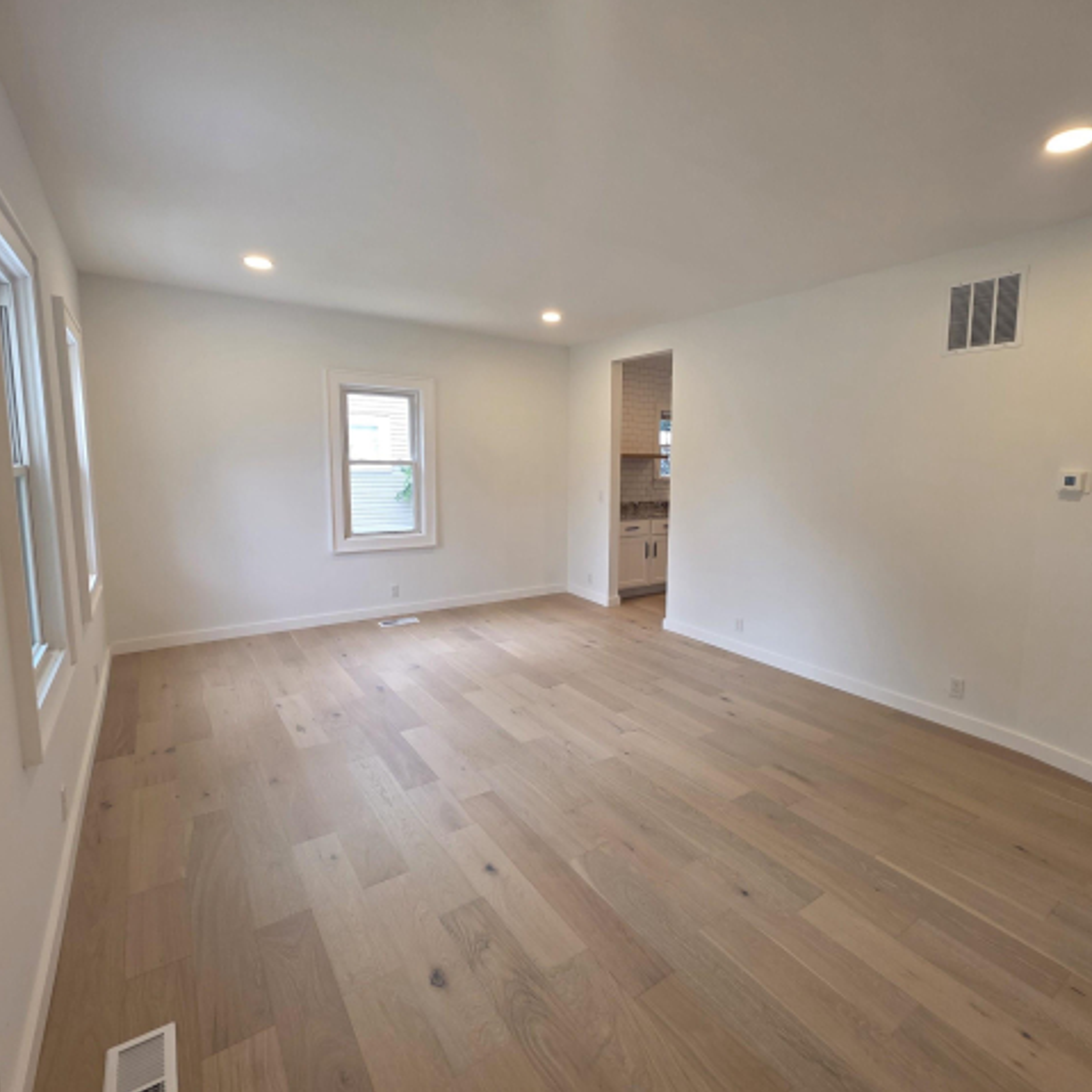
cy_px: 533
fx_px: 571
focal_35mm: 16
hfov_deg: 87.1
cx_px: 608
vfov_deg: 87.4
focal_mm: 2.2
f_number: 1.9
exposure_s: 1/120
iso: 125
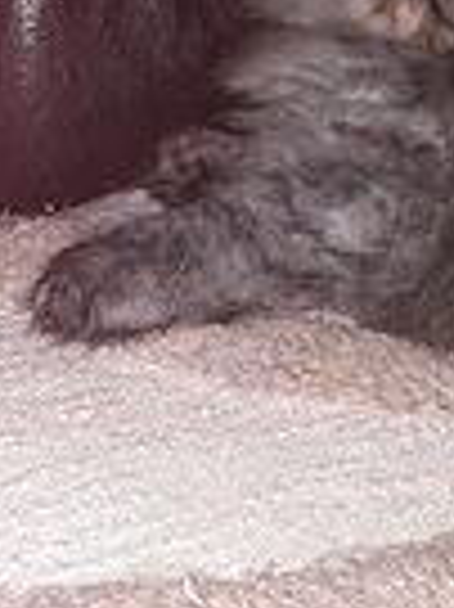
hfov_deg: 19.6
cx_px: 378
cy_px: 18
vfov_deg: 25.2
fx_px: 1296
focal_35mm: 74
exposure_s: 1/50
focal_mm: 4.6
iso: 80
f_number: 2
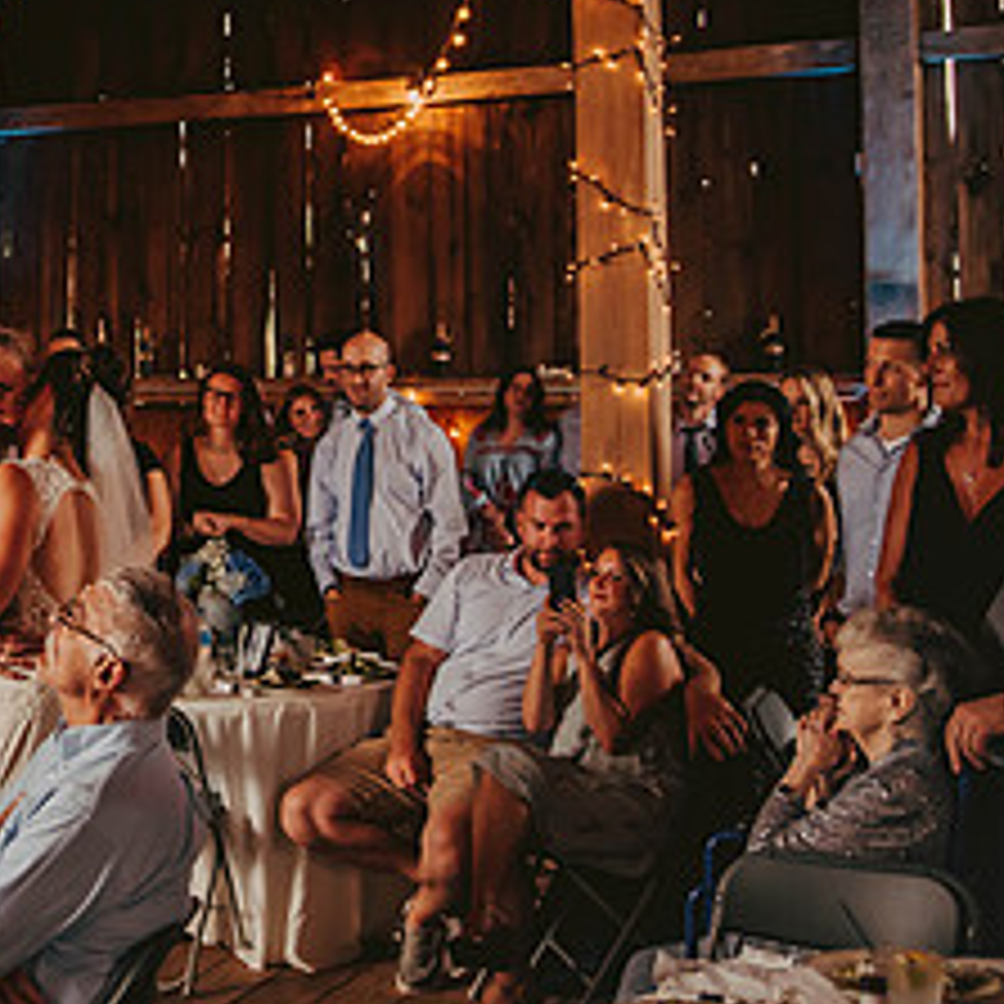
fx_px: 2034
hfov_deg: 25.6
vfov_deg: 27.0
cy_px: 155
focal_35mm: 62
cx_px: -108
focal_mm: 28
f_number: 2.8
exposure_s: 1/200
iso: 800
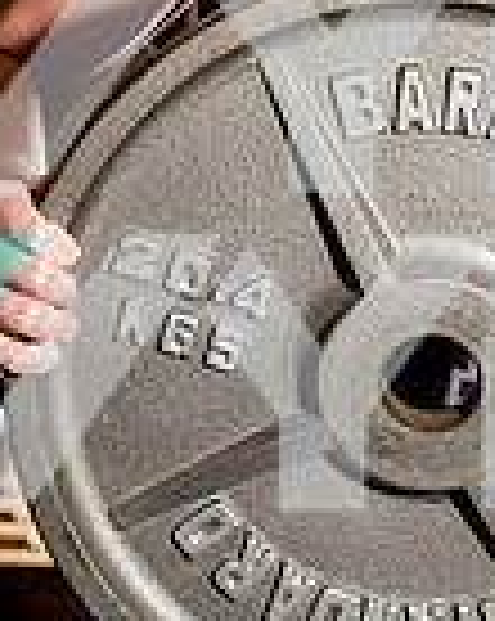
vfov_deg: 13.6
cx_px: 441
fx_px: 2588
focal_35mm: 141
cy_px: 58
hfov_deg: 10.9
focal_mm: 46
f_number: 5
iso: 500
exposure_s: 1/250
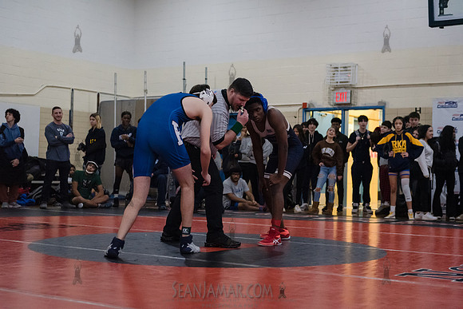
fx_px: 746
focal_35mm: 58
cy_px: 154
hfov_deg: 34.5
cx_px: 232
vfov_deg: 23.4
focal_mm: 58
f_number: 3.2
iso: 6400
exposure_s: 1/400
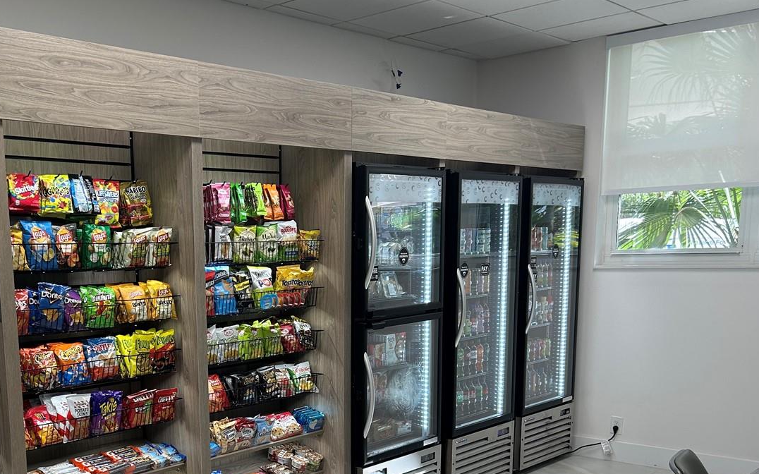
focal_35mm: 41
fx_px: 848
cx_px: 204
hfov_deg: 46.7
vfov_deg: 30.4
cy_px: 388
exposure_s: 1/121
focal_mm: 5.7
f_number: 1.5
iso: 50
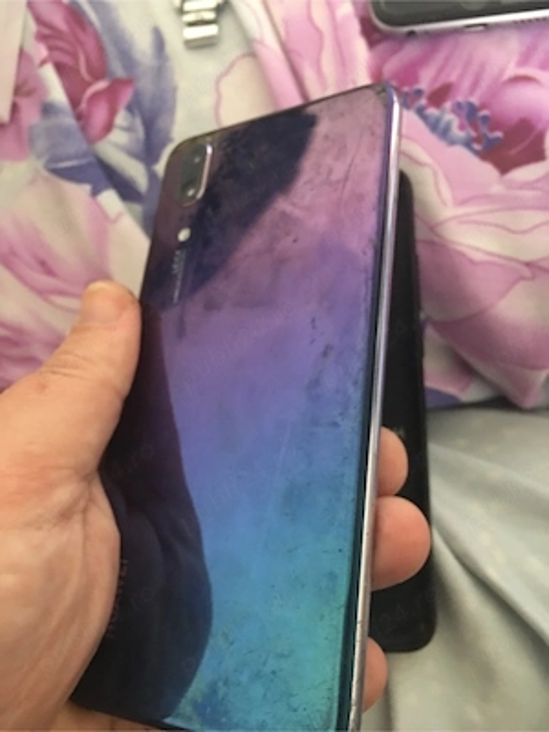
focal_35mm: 29
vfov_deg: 61.7
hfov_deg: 48.2
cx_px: 274
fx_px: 613
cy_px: 366
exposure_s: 1/4
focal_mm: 4.15
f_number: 2.2
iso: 100
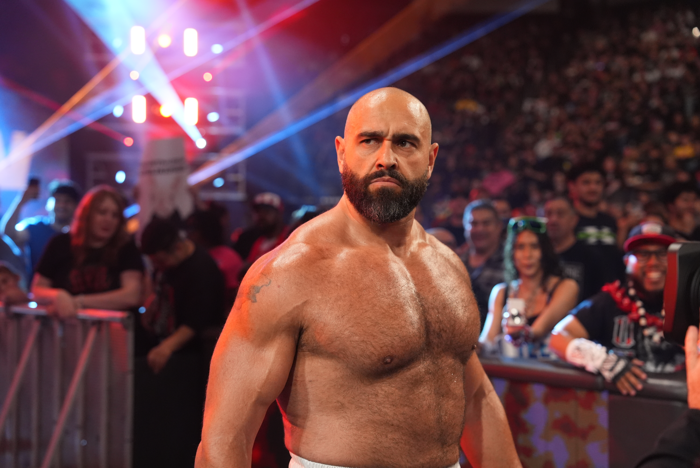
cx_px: 350
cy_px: 234
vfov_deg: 24.7
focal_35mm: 55
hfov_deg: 36.2
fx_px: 1070
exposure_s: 1/800
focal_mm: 55
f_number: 3.2
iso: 3200
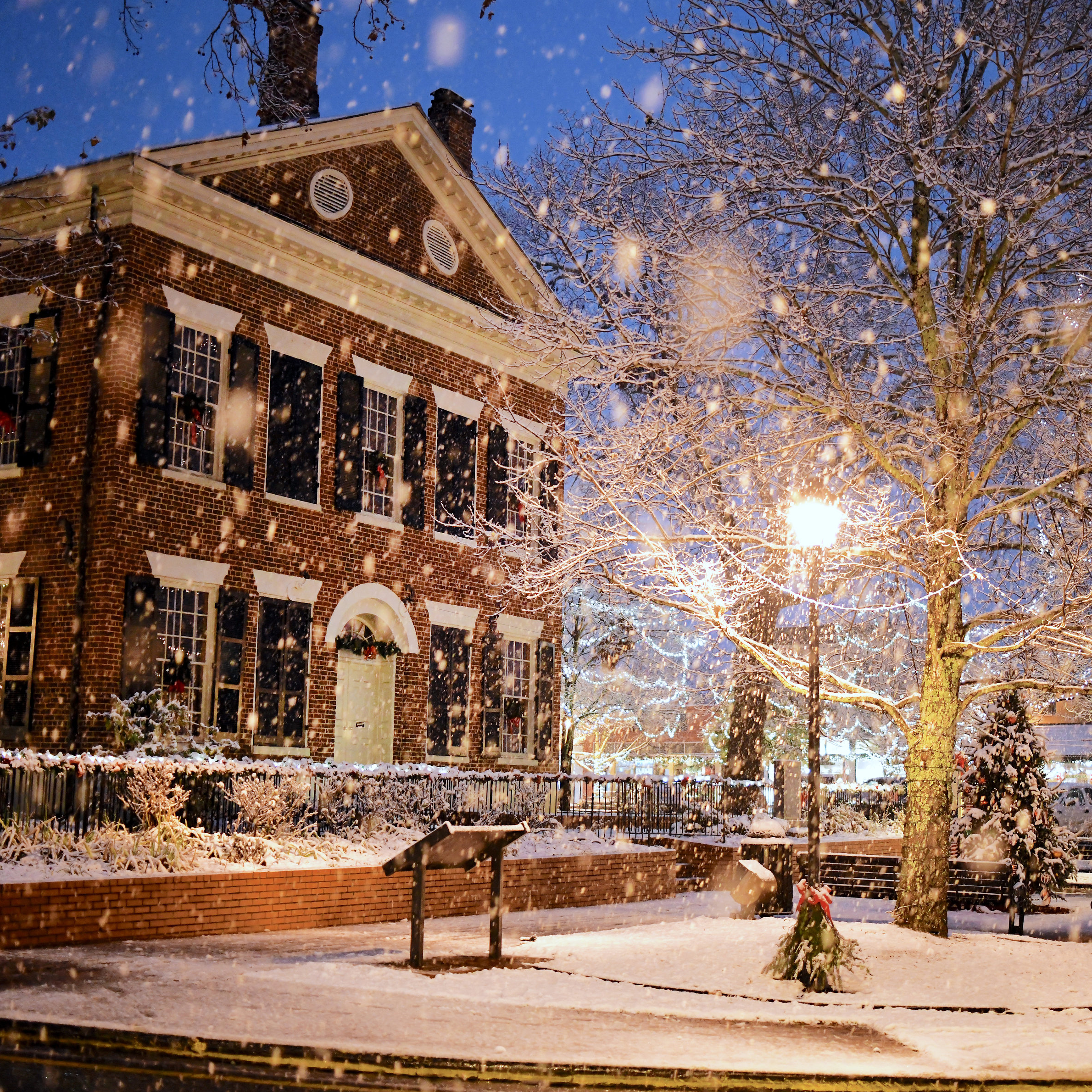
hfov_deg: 37.5
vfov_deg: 37.6
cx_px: 636
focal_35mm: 45
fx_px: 1606
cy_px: 542
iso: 4000
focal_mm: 35
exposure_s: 1/80
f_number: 2
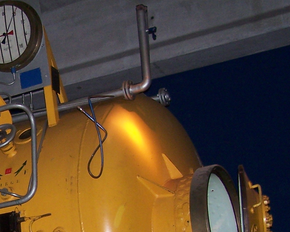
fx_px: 901
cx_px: -41
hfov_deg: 17.6
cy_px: 228
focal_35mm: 105
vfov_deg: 14.5
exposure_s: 1/60
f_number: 2.8
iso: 140
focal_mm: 6.3
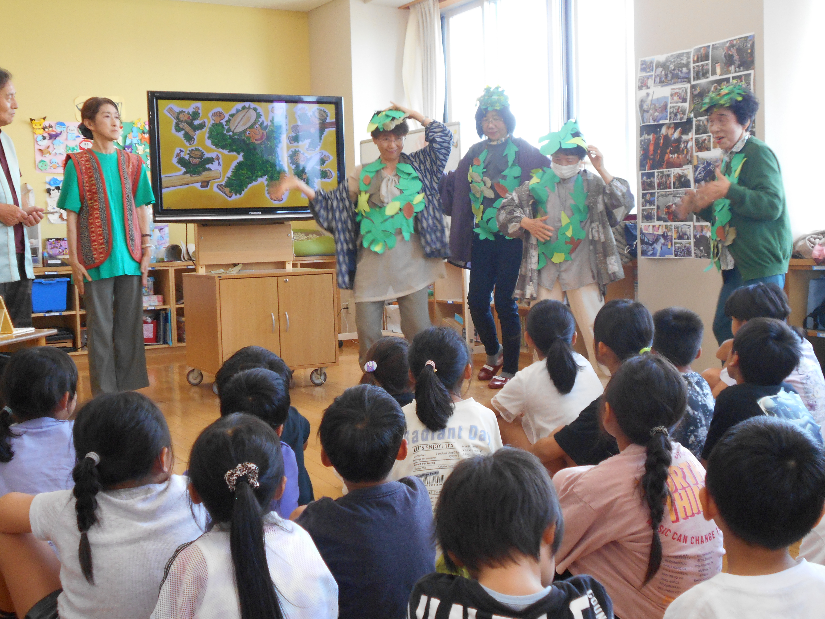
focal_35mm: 44
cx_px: 412
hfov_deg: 42.9
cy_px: 310
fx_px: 1049
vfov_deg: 32.9
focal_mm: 7.7
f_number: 4.2
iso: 250
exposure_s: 1/30
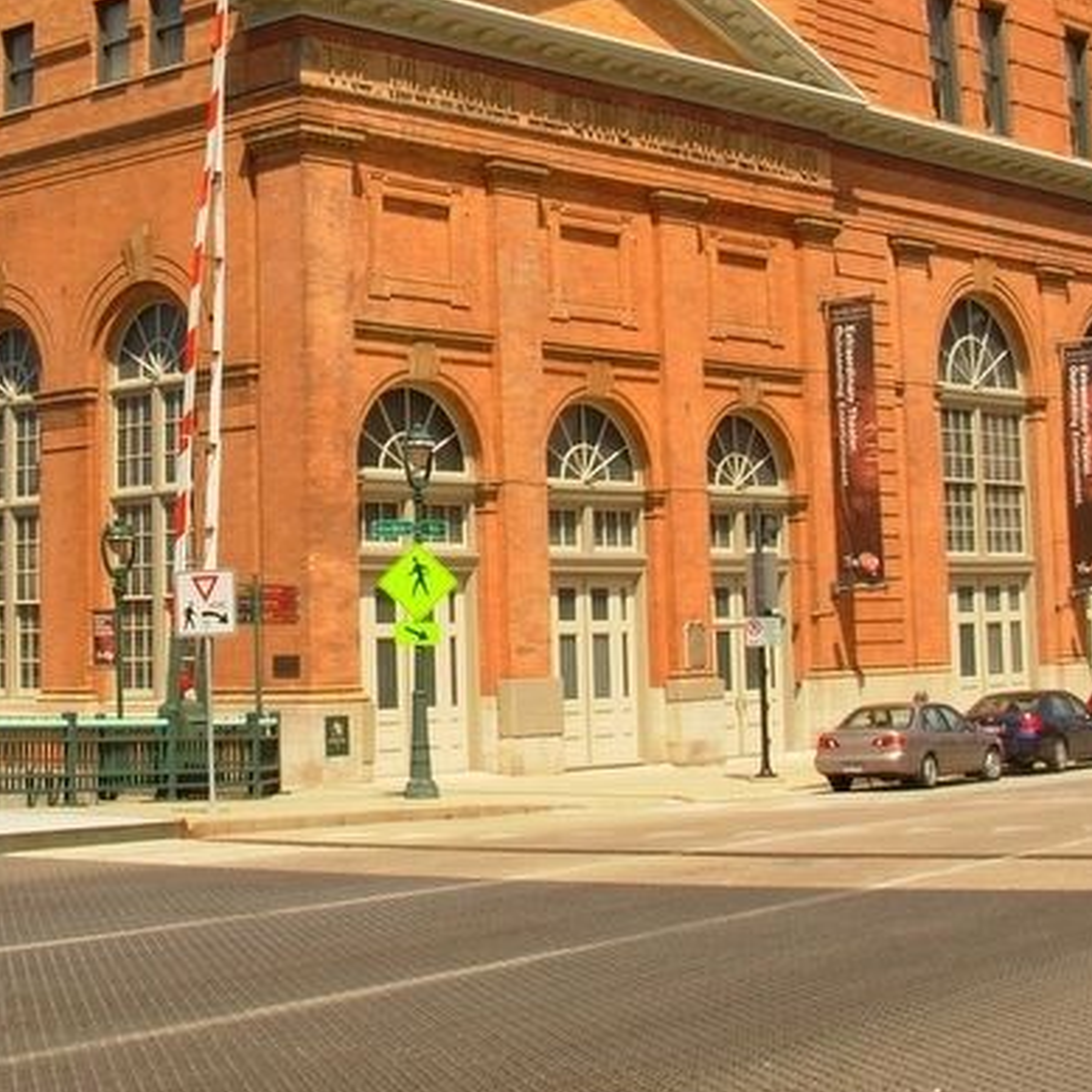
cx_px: 413
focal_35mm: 69
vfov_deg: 24.7
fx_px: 2463
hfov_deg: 24.9
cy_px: 272
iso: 50
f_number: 4.9
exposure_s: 1/443
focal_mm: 6.3
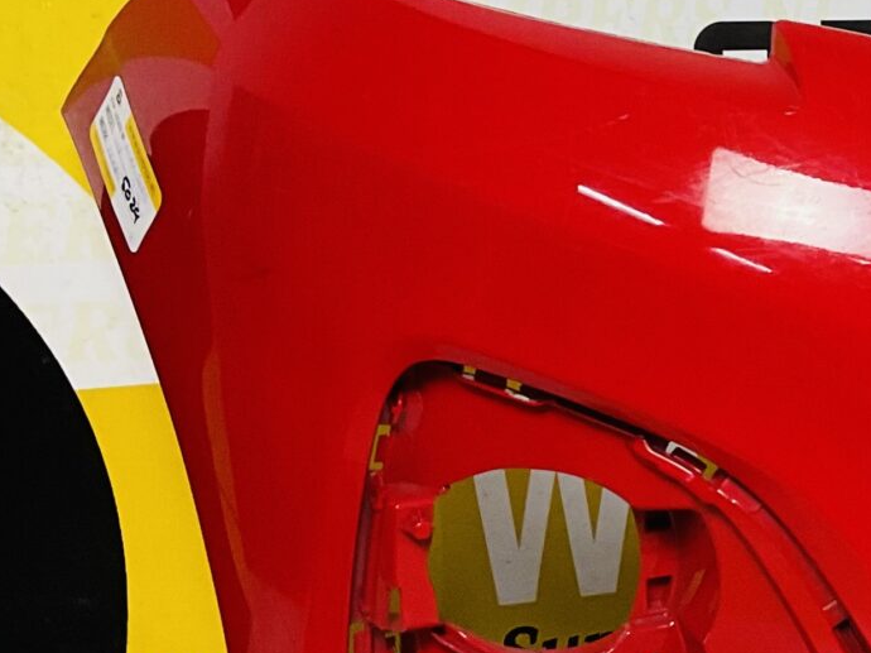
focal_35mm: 95
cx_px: 1132
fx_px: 2390
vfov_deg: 15.5
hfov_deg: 19.1
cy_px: 145
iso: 64
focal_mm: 3
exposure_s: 1/50
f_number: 1.8
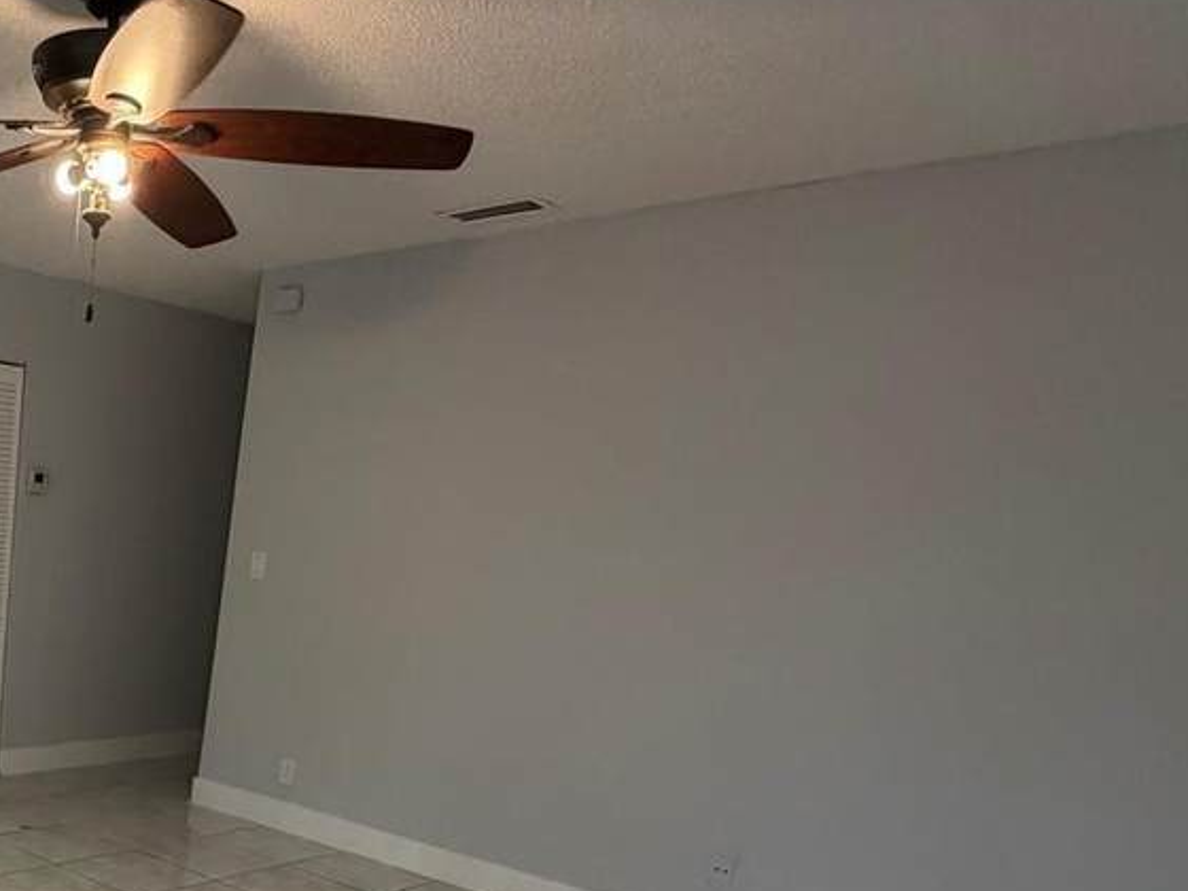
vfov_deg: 39.1
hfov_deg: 46.7
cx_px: -19
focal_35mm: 32
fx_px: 1098
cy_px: 887
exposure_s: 1/120
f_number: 2.2
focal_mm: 2.22
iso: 160
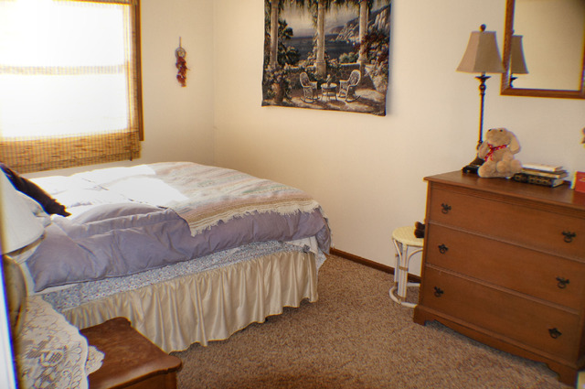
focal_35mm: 39
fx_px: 633
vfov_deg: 34.1
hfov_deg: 49.6
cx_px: 292
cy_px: 194
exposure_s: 1/60
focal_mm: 26
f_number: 4
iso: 800
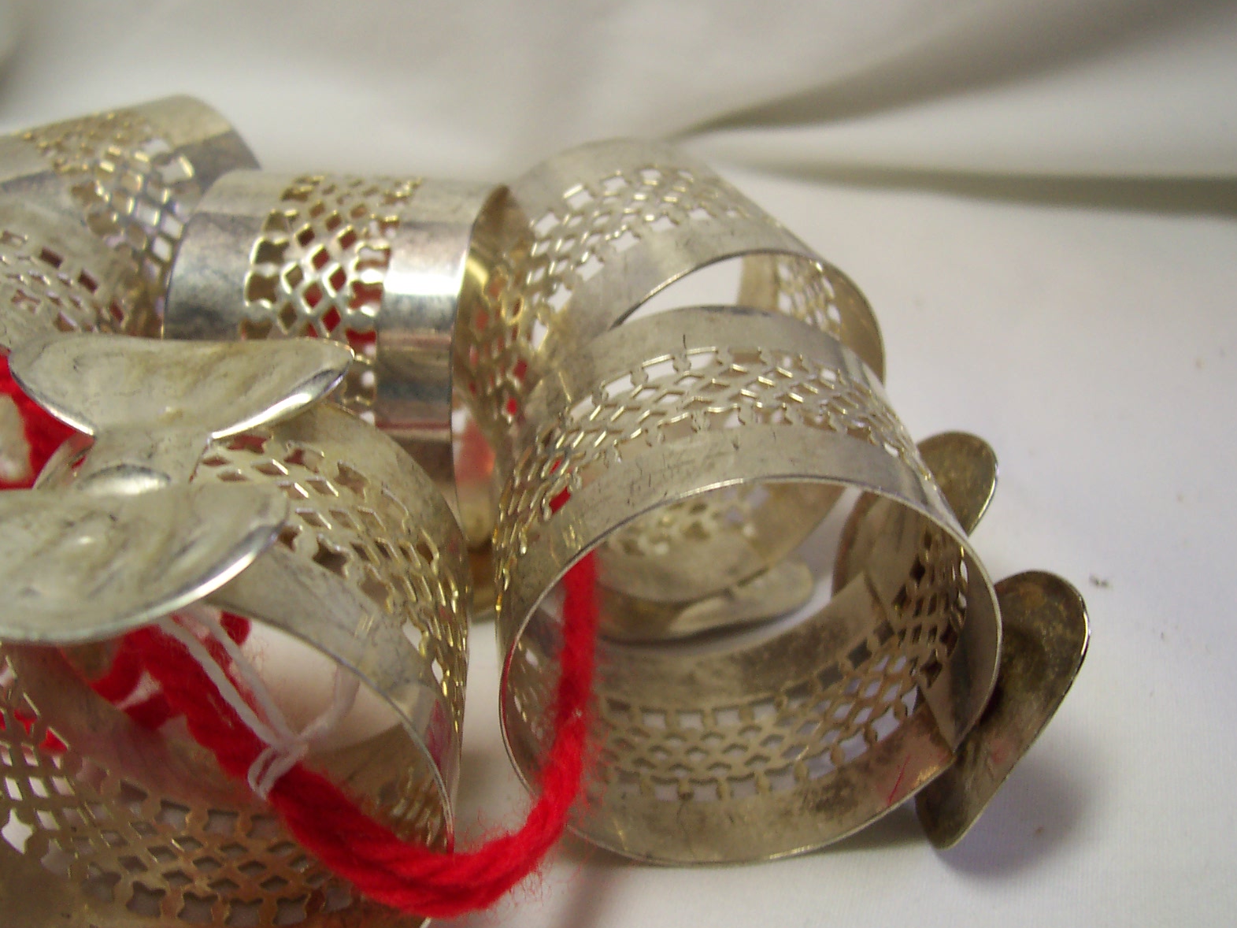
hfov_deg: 47.9
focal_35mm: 39
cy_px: 457
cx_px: 639
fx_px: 1394
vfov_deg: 36.8
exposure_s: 1/60
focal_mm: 5.6
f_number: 2.8
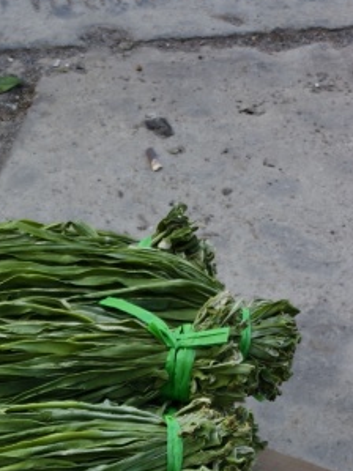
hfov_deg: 16.4
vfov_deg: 20.0
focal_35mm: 82
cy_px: 741
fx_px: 1116
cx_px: -176
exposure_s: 1/602
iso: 72
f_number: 1.57
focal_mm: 5.6
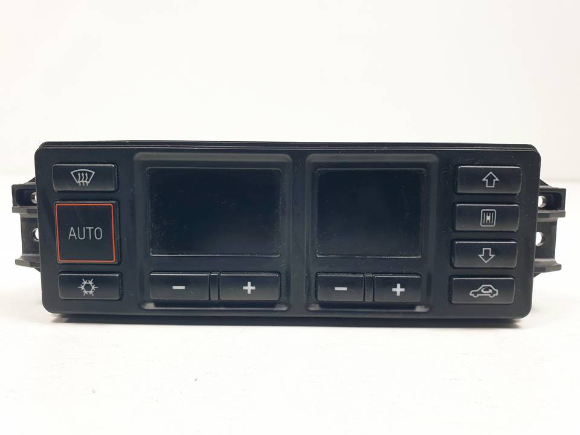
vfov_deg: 53.1
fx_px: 436
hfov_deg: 67.3
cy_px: 218
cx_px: 290
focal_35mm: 26
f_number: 2.4
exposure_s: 1/164
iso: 50
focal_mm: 4.3
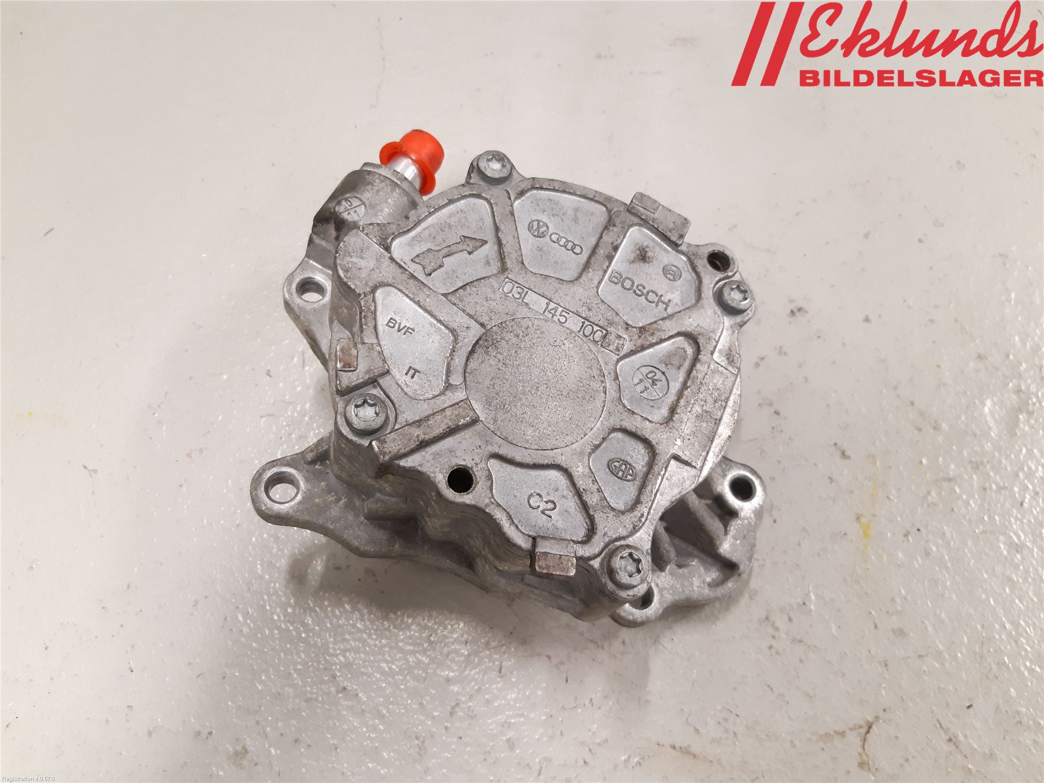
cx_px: 522
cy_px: 392
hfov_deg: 67.3
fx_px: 784
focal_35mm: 26
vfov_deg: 53.1
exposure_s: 1/50
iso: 250
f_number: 1.7
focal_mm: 3.93
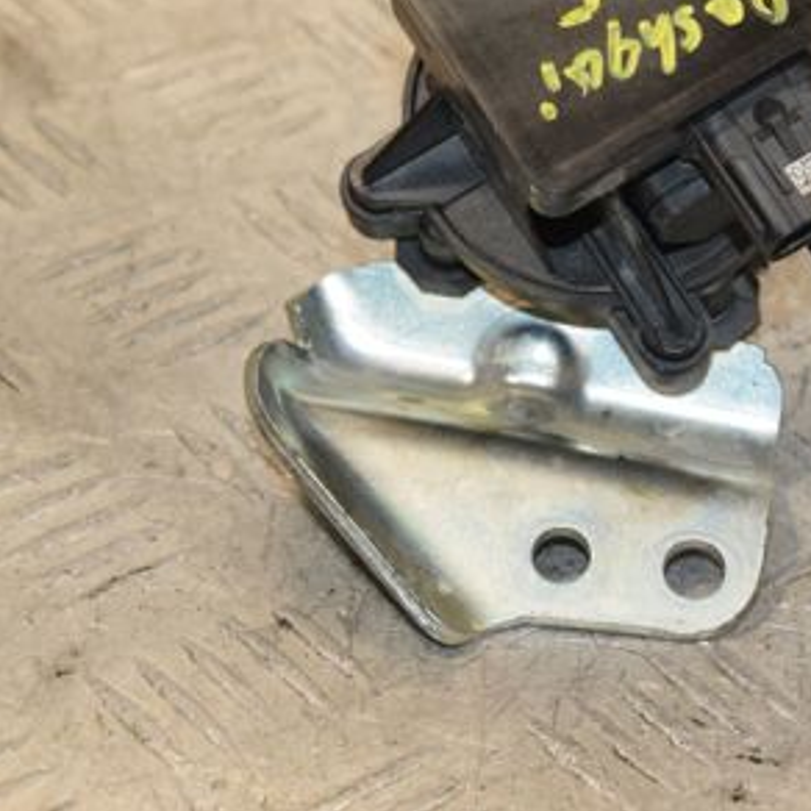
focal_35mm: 145
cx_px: 575
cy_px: 225
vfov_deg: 12.0
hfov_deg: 12.0
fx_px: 3843
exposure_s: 1/200
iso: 1600
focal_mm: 52
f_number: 7.1
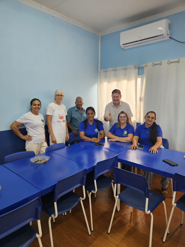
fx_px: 164
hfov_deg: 58.9
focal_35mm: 23
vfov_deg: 73.9
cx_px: 92
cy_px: 124
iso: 125
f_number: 1.8
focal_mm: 5.4
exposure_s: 1/120
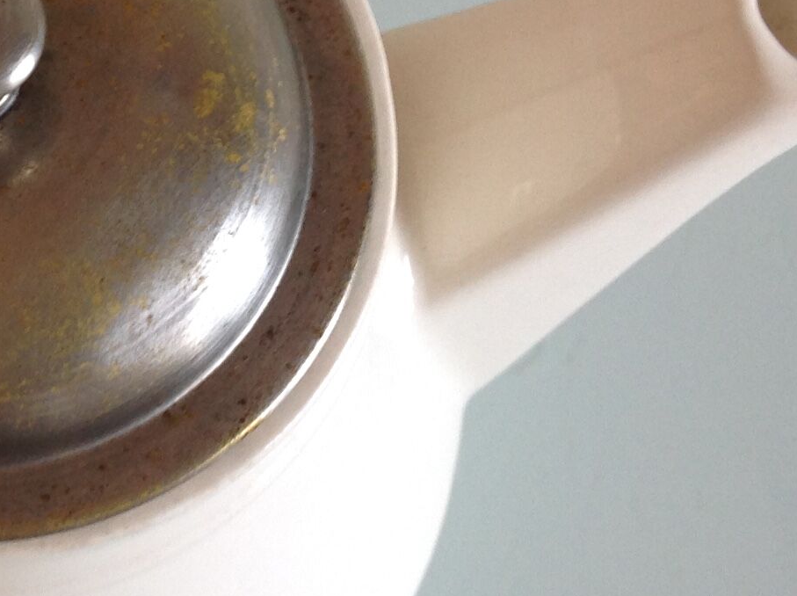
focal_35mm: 100
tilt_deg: -71.3
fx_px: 2300
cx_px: -74
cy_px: 200
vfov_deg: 14.7
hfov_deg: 18.9
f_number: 2.4
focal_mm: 4.28
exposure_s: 1/17
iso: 50
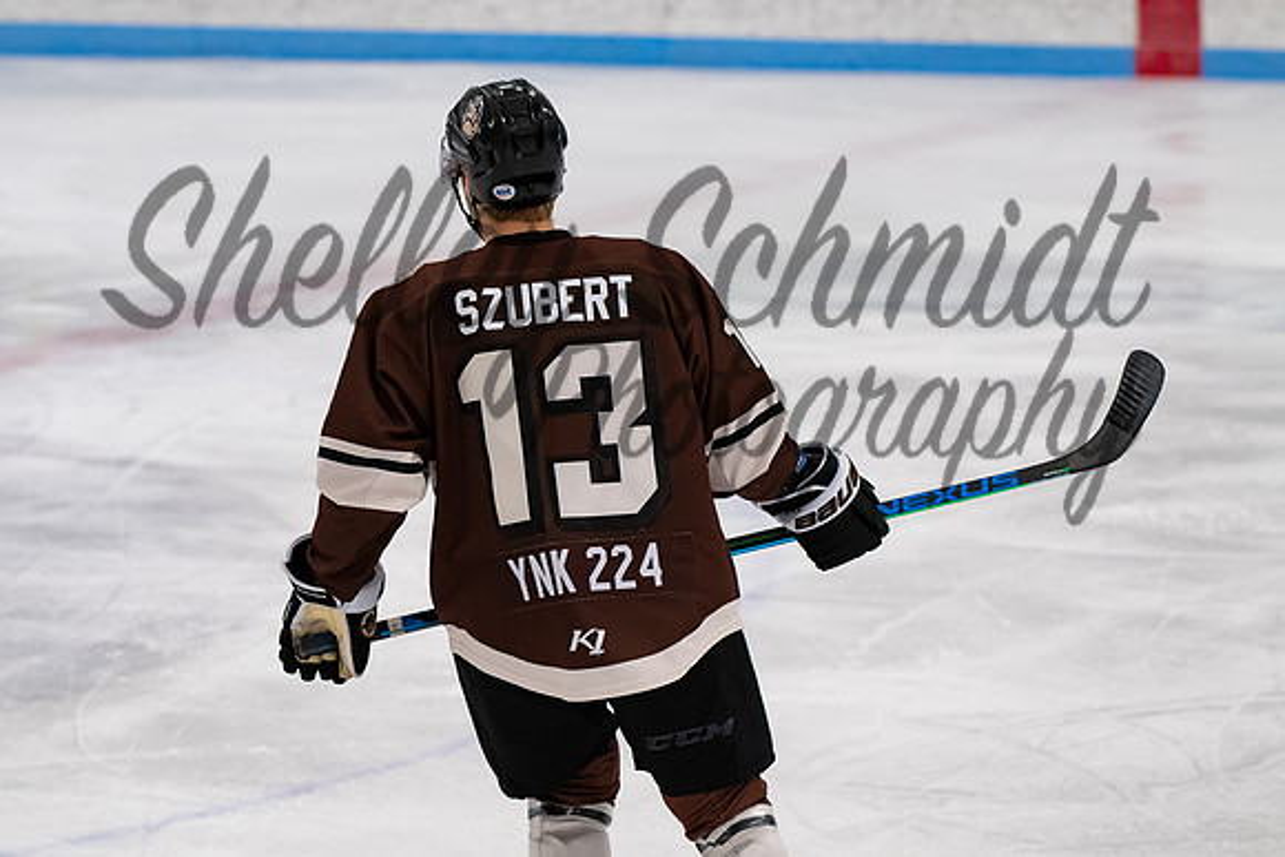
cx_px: 566
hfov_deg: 11.2
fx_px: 6567
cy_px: 398
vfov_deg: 7.5
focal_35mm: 184
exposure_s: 1/800
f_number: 3.2
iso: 2500
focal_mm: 105
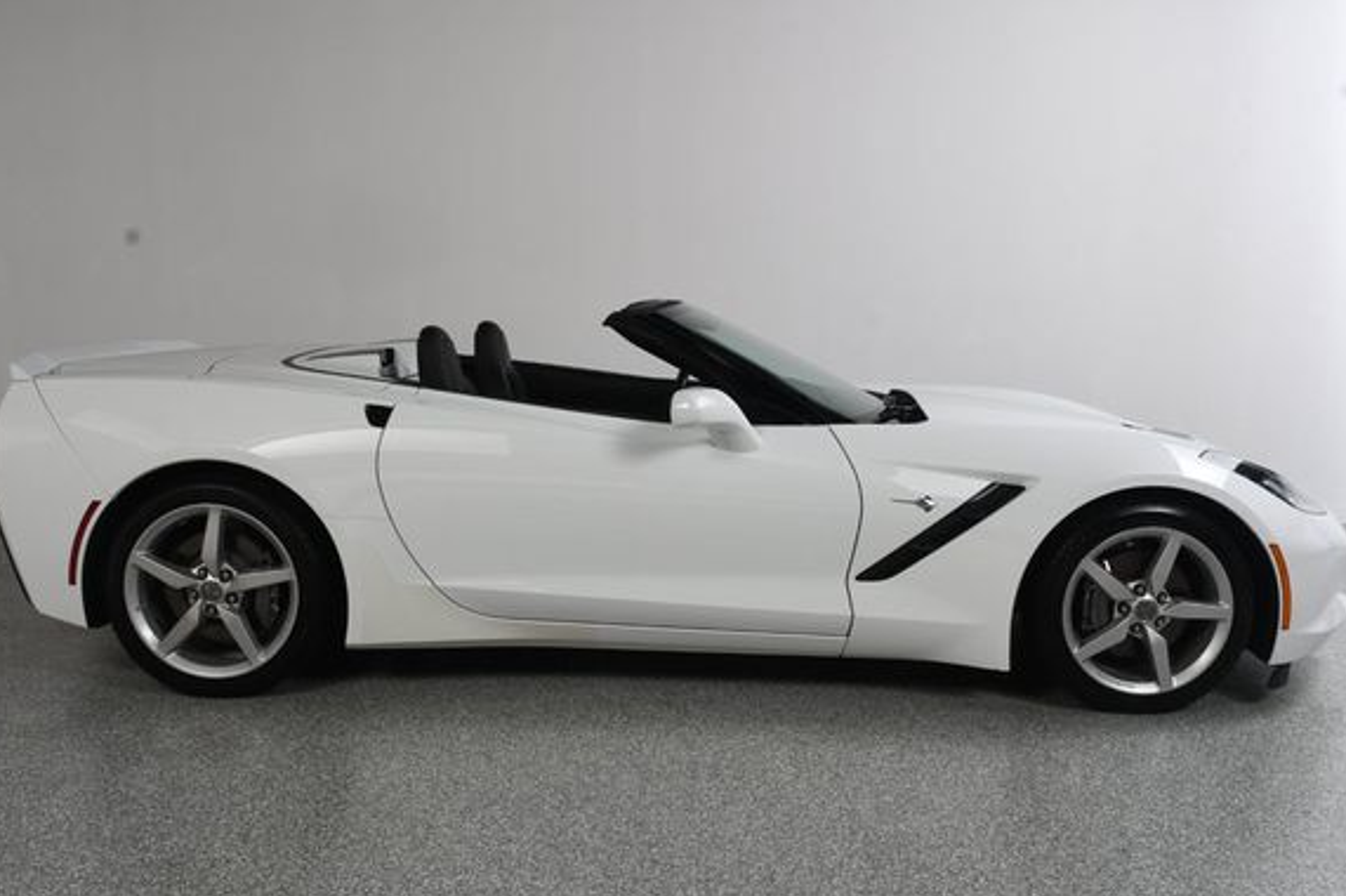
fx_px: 1383
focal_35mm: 37
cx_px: 648
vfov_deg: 35.9
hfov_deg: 51.9
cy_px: 462
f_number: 11
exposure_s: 1/160
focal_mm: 22
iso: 100
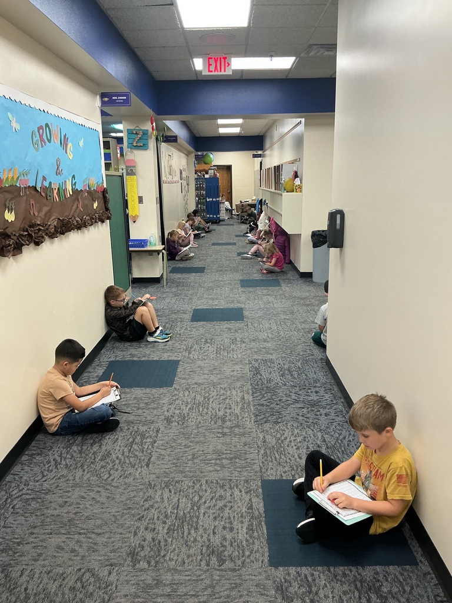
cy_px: 302
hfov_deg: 48.2
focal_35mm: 29
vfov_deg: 61.7
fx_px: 505
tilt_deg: -13.3
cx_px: 226
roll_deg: +1.1
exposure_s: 1/60
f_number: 1.8
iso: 100
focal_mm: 3
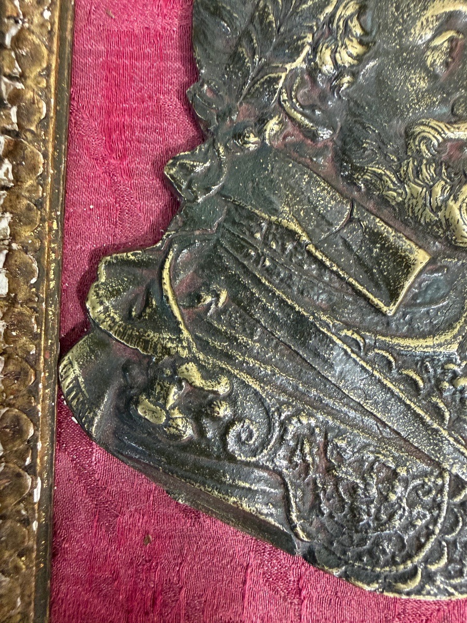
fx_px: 468
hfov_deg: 53.1
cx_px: 234
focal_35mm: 26
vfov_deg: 67.3
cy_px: 312
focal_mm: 2.22
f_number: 2.2
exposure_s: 1/50
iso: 500
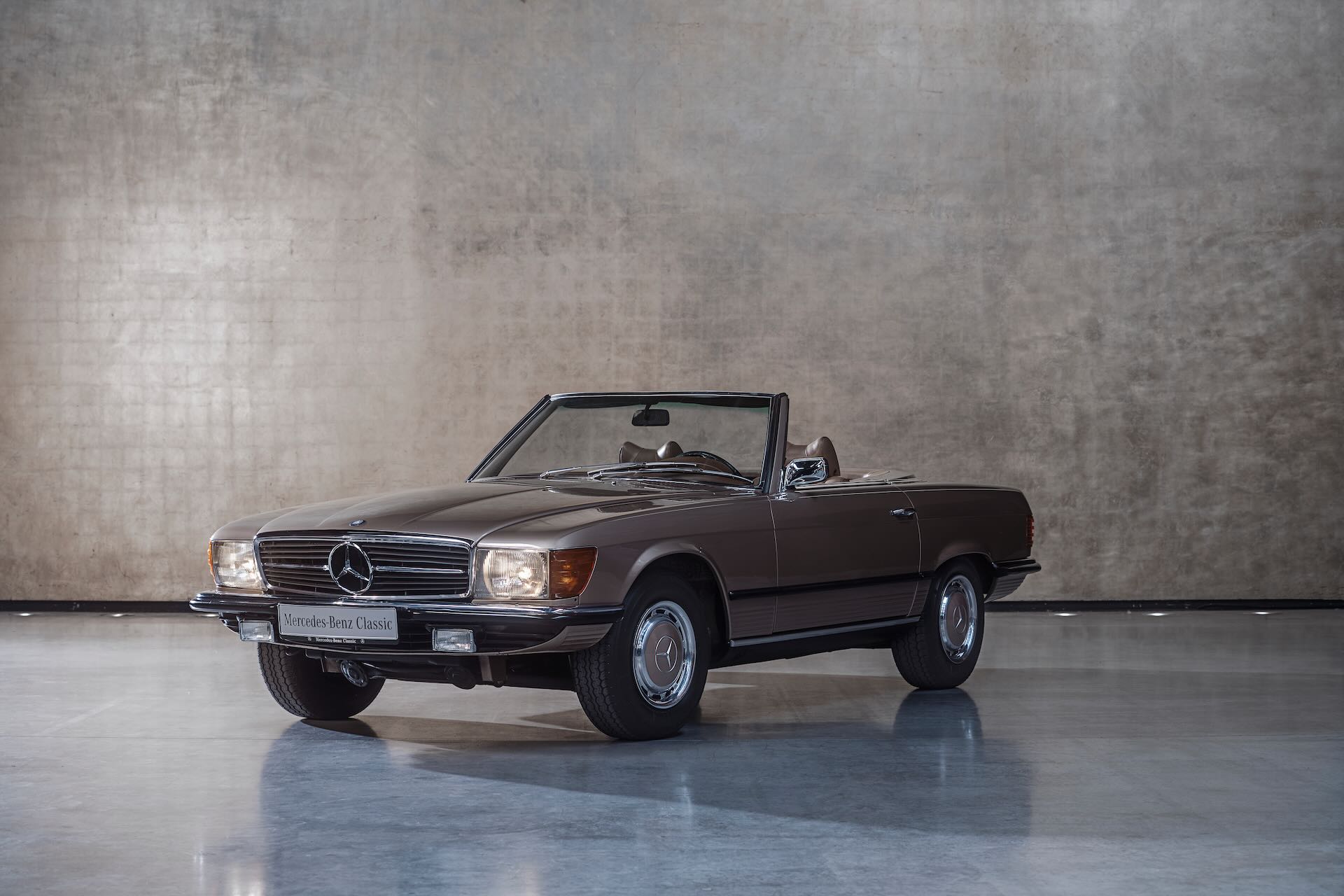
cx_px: 672
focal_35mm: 70
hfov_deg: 28.8
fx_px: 2613
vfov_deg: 19.5
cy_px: 448
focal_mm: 70
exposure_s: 1/10
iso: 50
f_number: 5.6
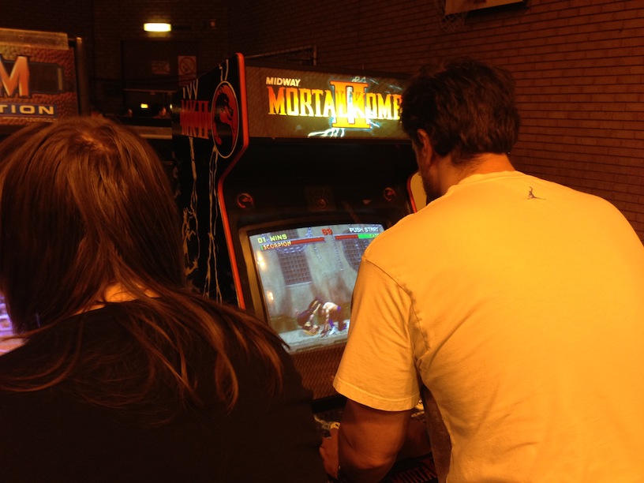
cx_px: 322
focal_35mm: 33
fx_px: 614
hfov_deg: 55.4
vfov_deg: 42.9
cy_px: 242
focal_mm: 4.12
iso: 100
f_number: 2.4
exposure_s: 1/20
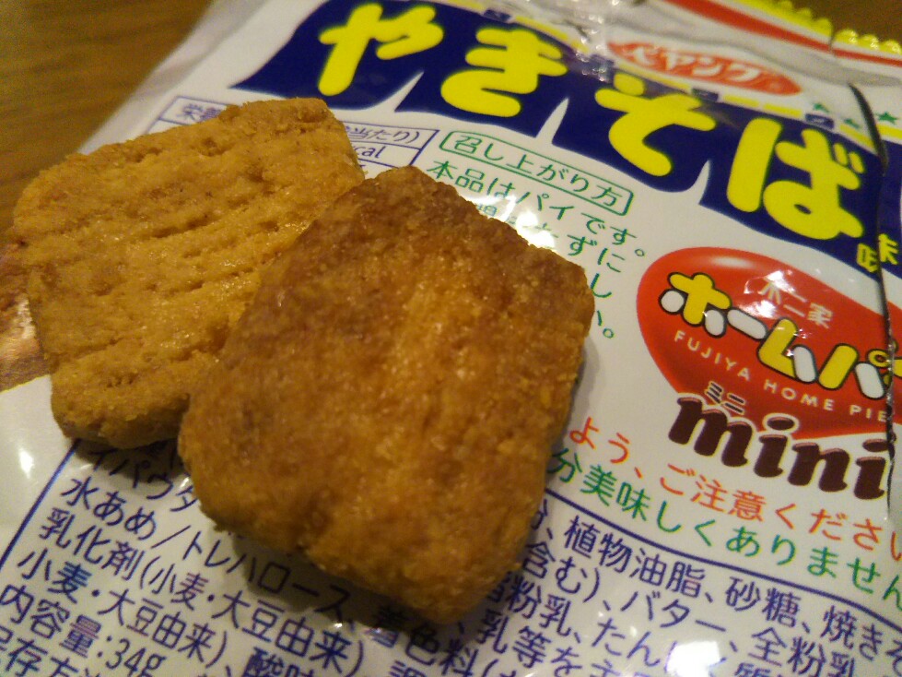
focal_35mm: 30
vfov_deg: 46.8
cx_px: 451
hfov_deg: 60.0
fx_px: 782
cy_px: 338
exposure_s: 1/33
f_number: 2.2
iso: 250
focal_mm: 4
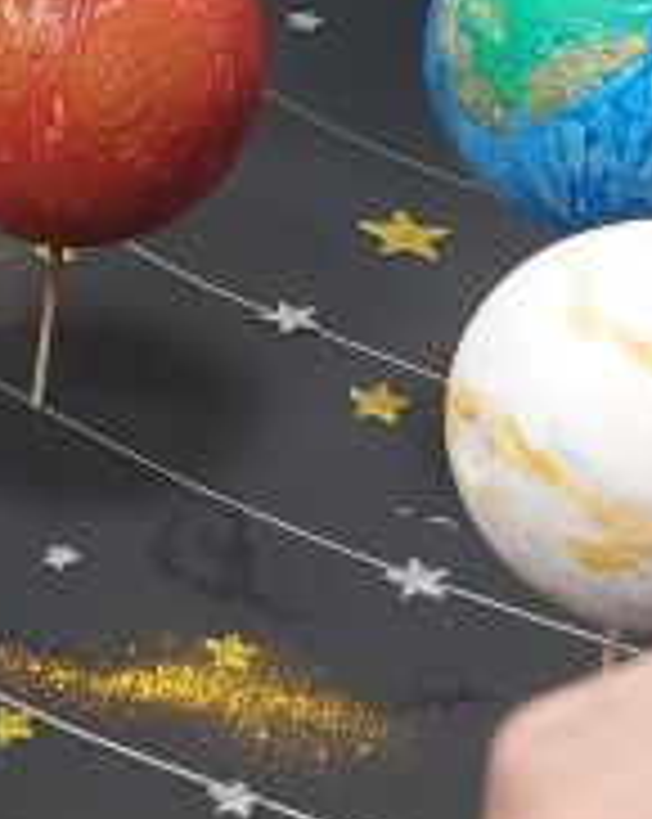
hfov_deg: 13.3
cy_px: 101
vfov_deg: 17.3
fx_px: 2660
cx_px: -261
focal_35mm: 110
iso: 320
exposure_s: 1/60
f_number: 1.8
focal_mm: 5.23
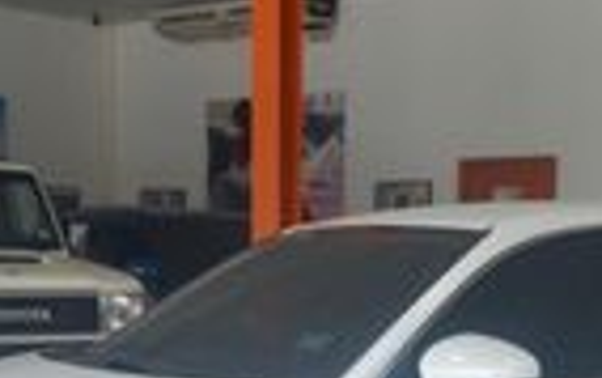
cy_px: 452
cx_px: 331
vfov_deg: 14.7
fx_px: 1412
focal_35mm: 86
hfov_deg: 24.1
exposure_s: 1/80
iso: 400
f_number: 4.5
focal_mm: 20
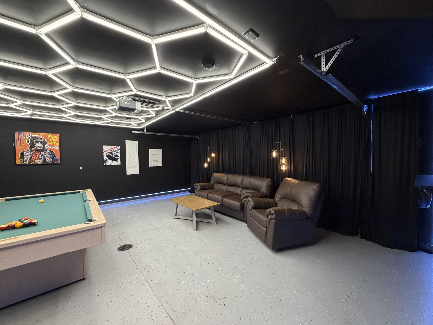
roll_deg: +1.1
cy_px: 162
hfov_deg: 102.1
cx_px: 216
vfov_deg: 85.7
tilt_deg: -3.2
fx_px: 175
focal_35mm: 14
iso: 200
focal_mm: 2.22
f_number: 2.2
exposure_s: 1/120
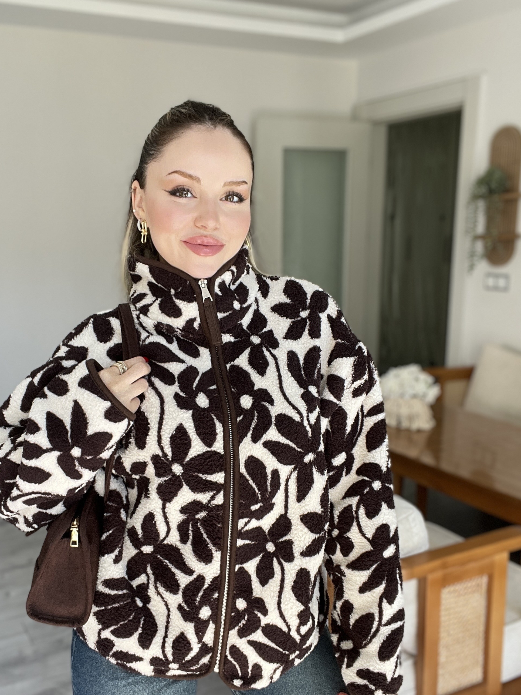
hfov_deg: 39.5
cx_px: 215
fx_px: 722
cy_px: 397
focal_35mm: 36
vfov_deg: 51.2
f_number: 2.2
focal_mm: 2.71
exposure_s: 1/121
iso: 50
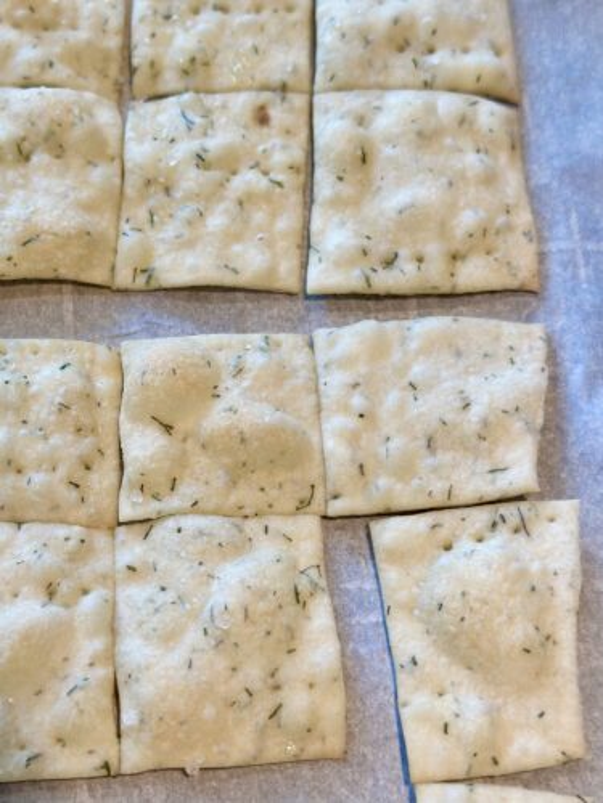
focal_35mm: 48
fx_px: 1115
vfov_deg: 39.7
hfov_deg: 30.3
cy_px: 402
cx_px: 302
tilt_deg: -64.0
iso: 125
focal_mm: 6.86
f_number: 1.78
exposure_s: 1/120
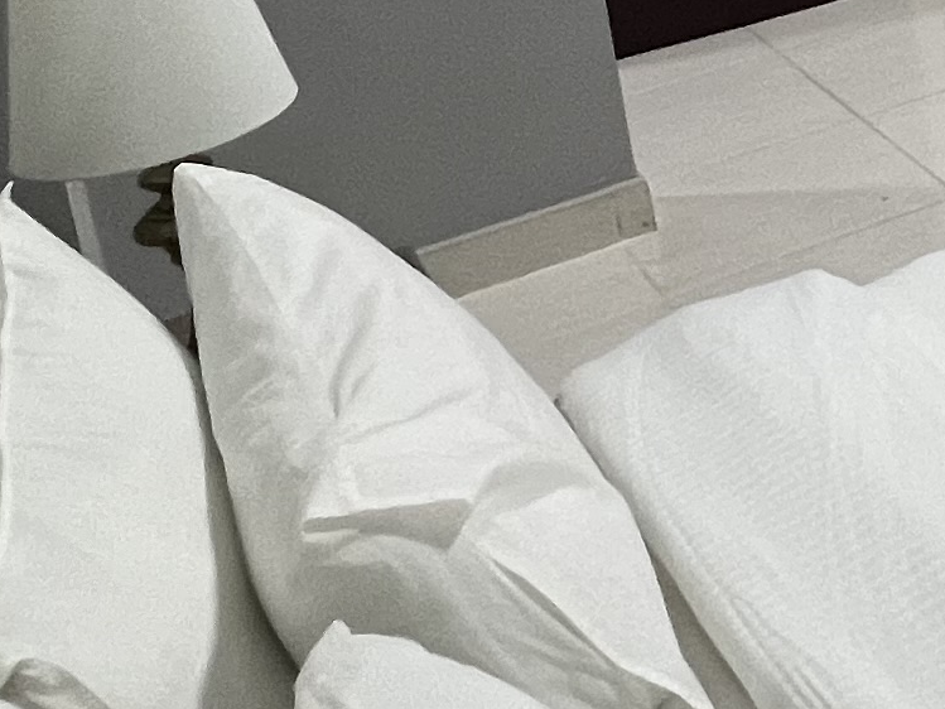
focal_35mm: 70
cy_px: -318
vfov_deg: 18.8
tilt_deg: -11.1
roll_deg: +4.7
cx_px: 1549
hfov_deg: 21.5
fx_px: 1911
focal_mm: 1.57
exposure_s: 1/50
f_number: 1.8
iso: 160
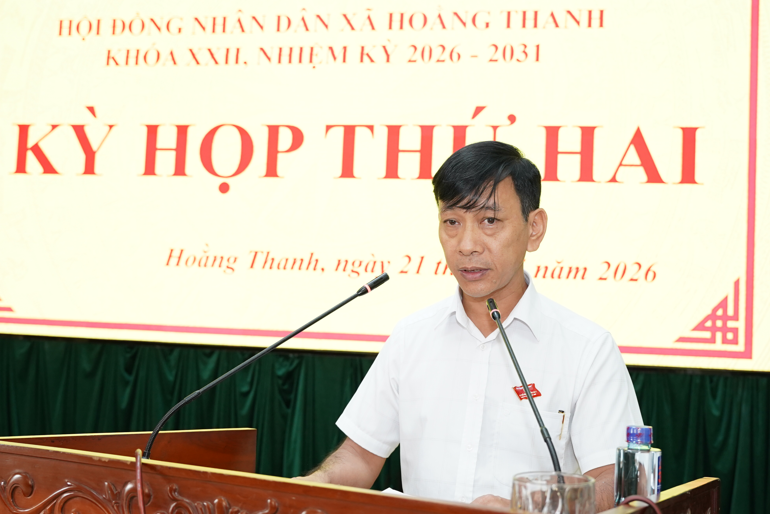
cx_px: 385
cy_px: 257
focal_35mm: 45
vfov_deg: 29.9
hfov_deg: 43.6
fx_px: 962
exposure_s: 1/125
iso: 1250
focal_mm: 30
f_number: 3.5
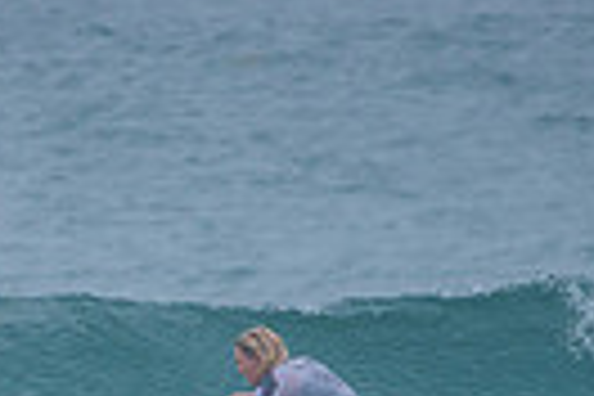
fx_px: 36149
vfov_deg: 0.6
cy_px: 560
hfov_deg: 0.9
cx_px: 158
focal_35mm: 2191
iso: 360
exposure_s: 1/2000
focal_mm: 500
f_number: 5.6
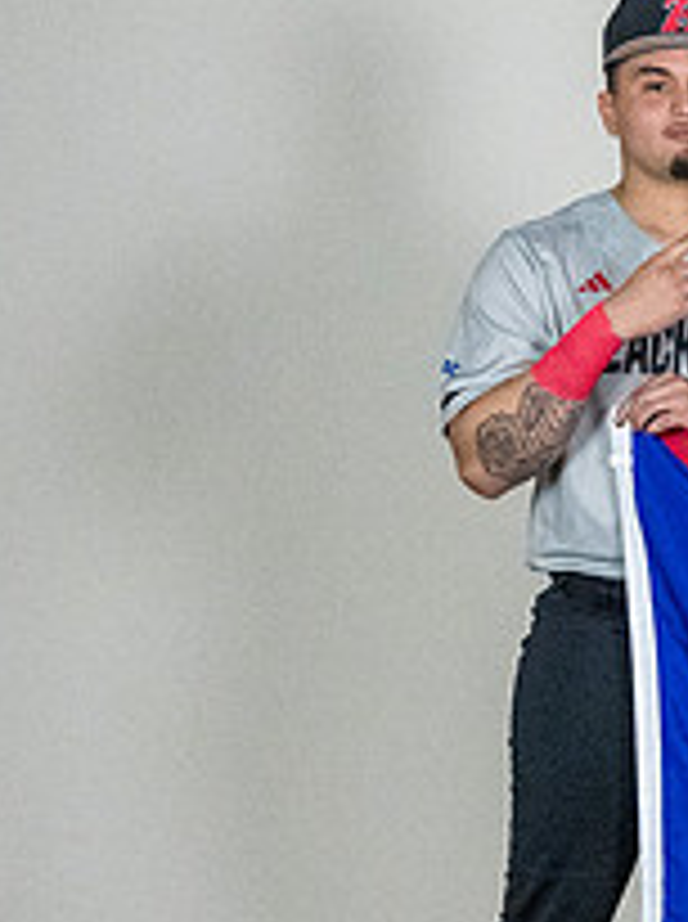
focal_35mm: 86
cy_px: 495
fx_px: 2286
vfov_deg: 22.8
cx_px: 1265
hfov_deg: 14.8
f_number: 6.3
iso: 6400
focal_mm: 24
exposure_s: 1/160
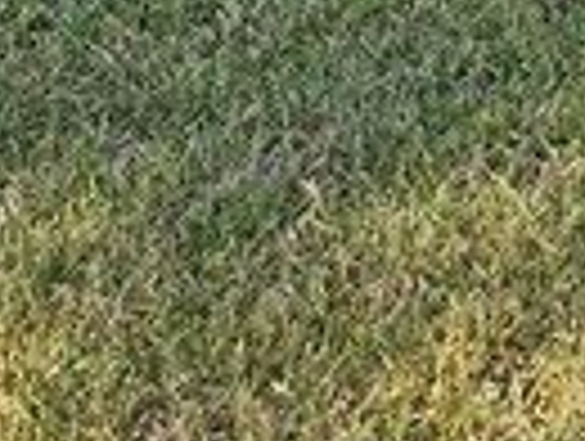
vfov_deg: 6.8
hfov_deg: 10.1
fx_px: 3065
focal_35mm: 181
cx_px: 1143
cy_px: -1161
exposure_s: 1/303
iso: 12
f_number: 1.7
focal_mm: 6.3
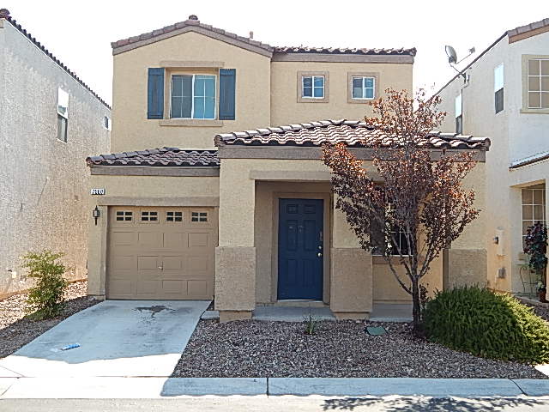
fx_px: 603
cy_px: 206
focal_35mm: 38
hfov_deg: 49.0
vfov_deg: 37.7
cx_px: 274
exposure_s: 1/400
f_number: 3.4
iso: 125
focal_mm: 6.8
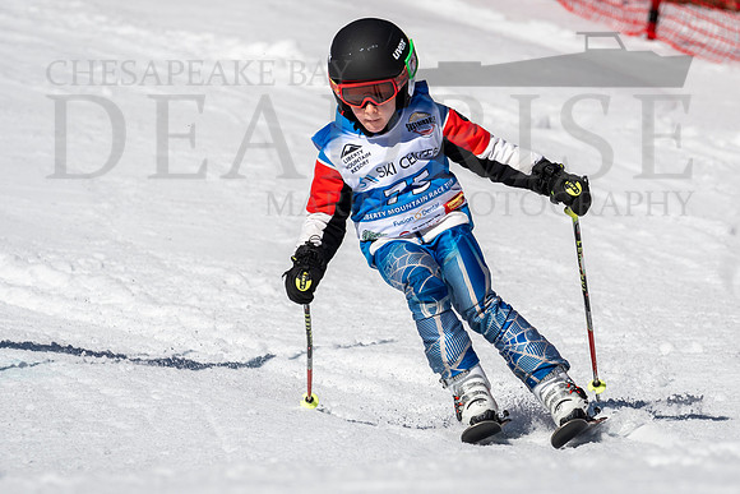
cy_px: 310
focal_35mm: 760
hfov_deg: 2.7
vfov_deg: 1.8
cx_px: 404
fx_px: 15615
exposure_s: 1/2000
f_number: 8
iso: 200
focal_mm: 400
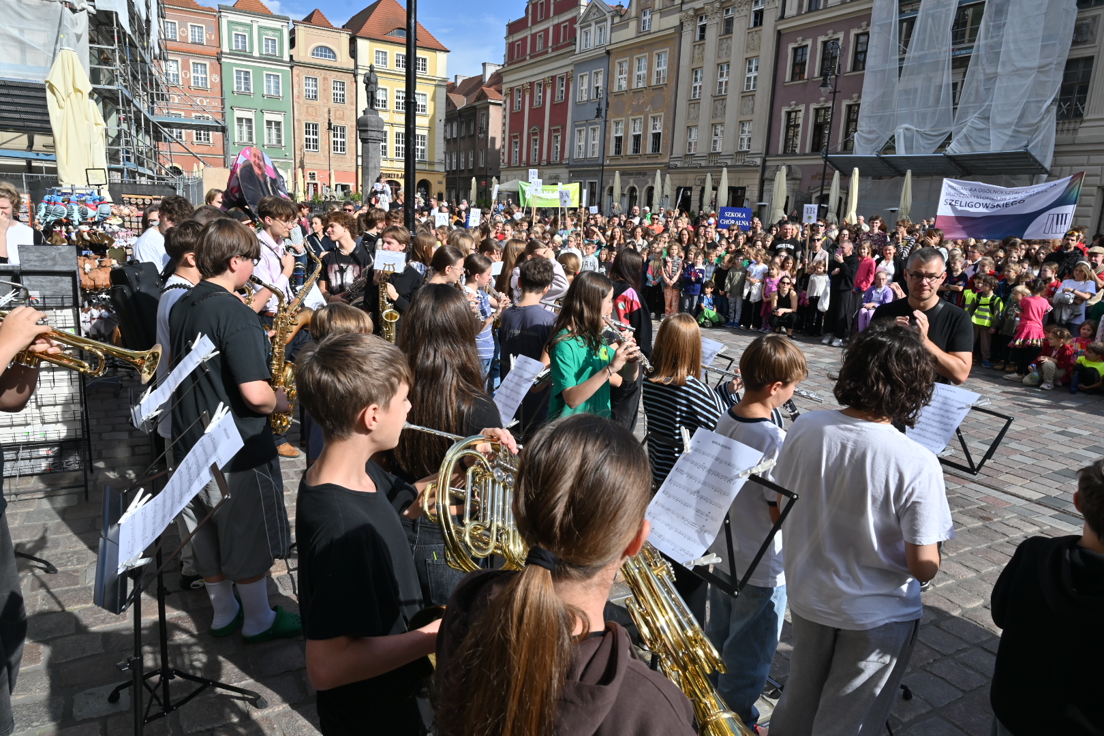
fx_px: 736
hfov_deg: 73.7
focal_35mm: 24
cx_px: 552
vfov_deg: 53.1
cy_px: 368
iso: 100
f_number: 11
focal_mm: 24
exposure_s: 1/200
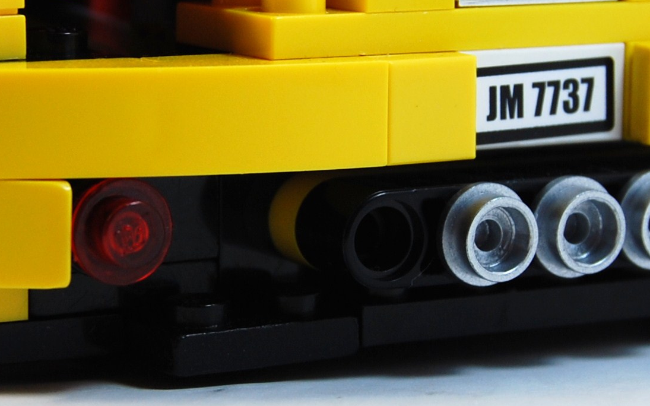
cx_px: 258
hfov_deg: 12.5
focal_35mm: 168
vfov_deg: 7.8
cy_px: 166
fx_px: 2972
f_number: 5.6
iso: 125
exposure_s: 1/125
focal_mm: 31
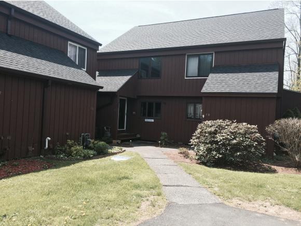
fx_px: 252
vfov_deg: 48.3
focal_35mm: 29
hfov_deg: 61.6
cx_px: 150
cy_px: 113
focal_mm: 4.15
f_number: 2.2
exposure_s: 1/733
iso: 32
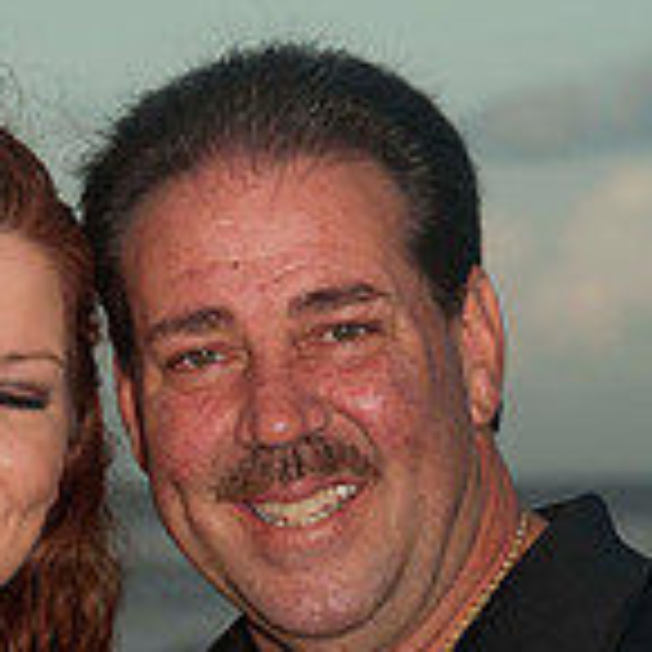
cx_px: 151
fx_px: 7565
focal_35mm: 355
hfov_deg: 4.9
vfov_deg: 4.9
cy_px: 567
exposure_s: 1/125
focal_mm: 90
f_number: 6.3
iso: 100
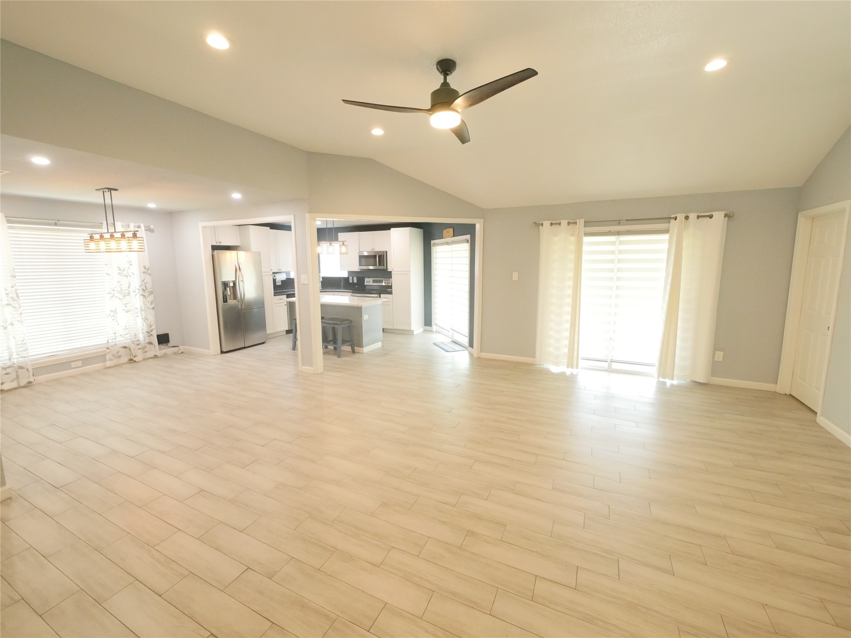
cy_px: 319
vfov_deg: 85.7
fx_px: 344
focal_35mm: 14
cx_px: 426
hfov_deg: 102.1
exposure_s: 1/50
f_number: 5.6
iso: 3200
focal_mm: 7
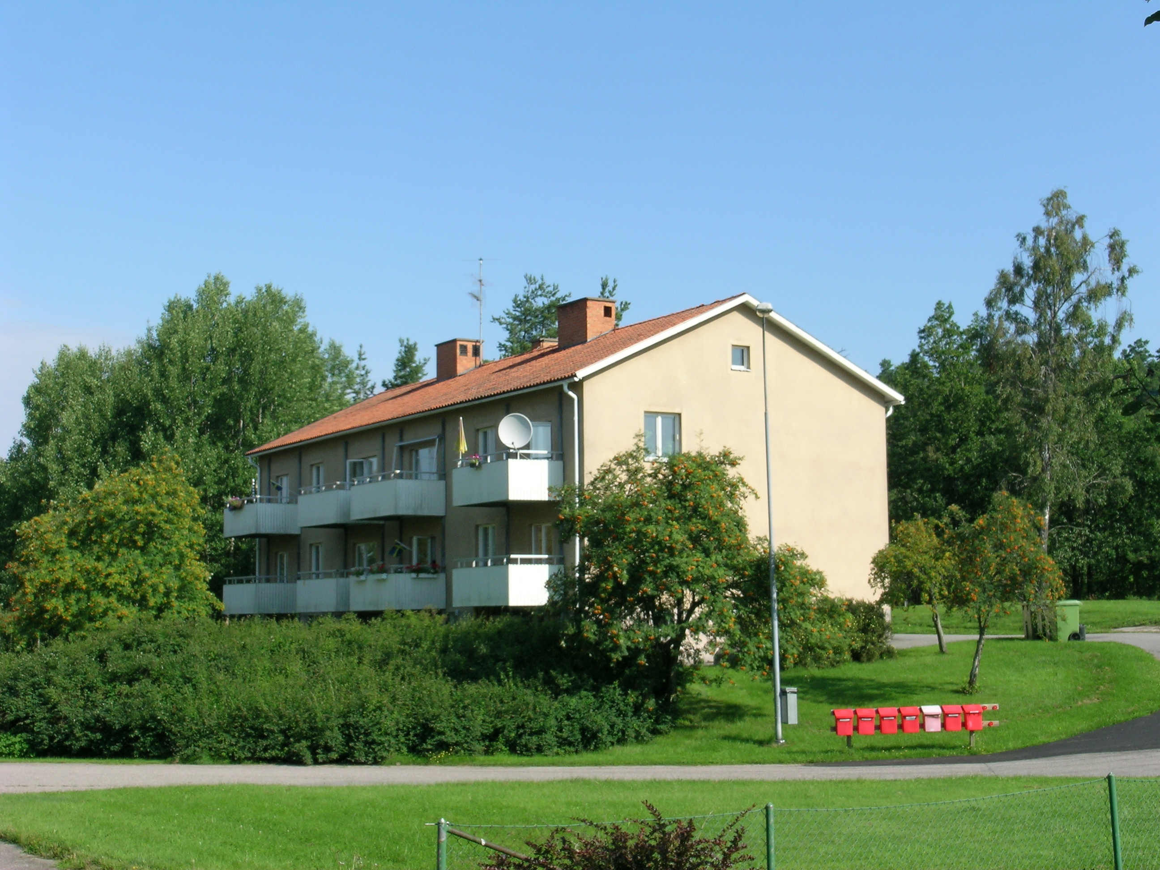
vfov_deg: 27.5
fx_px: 1776
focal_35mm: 53
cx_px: 580
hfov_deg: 36.2
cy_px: 435
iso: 50
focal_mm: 11.1
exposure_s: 1/219
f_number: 7
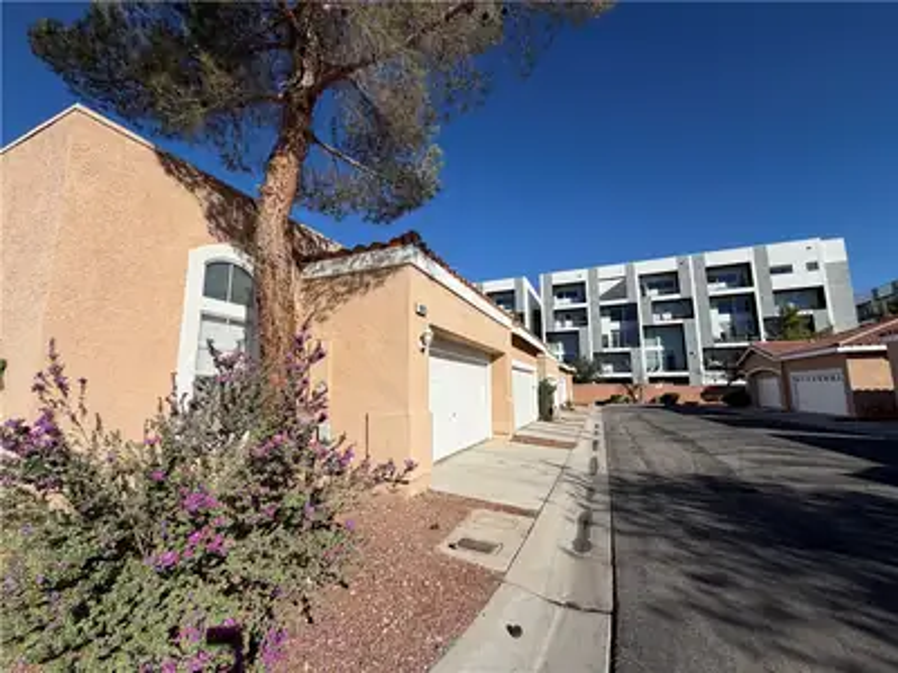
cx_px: 449
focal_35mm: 14
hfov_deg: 102.1
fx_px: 363
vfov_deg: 85.7
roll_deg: +1.5
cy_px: 336
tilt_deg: +8.7
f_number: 2.2
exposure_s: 1/1312
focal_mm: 2.22
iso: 20
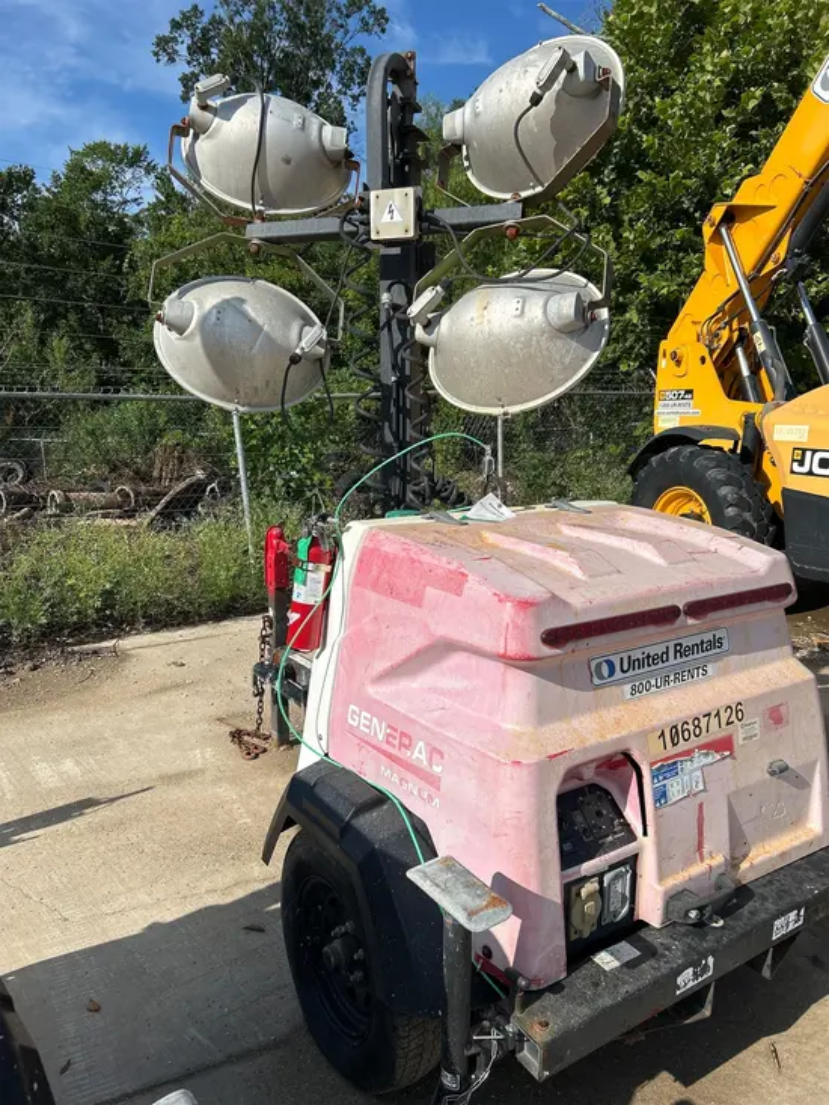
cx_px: 414
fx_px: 830
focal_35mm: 26
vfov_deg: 67.3
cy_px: 552
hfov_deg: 53.1
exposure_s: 1/6211
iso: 50
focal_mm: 5.7
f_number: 1.5
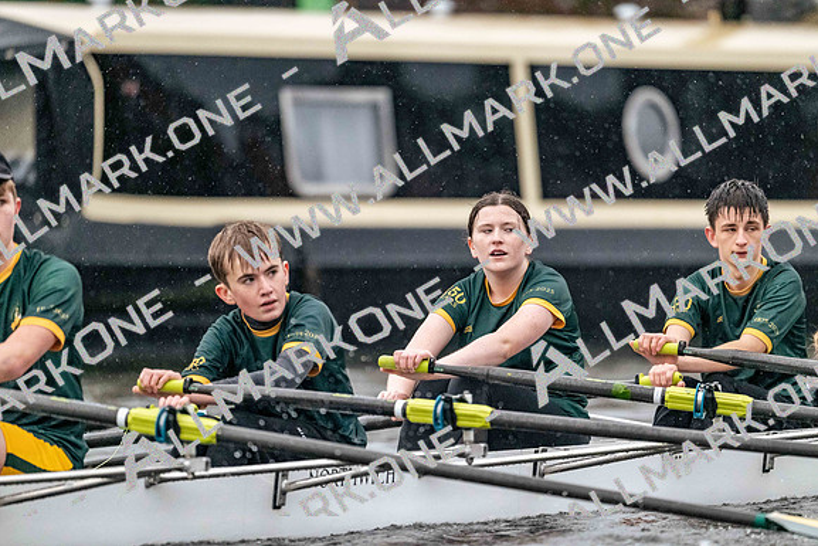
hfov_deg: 5.1
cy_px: 273
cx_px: 410
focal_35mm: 402
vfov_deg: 3.4
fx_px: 9136
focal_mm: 400
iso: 9000
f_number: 4.5
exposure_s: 1/2000
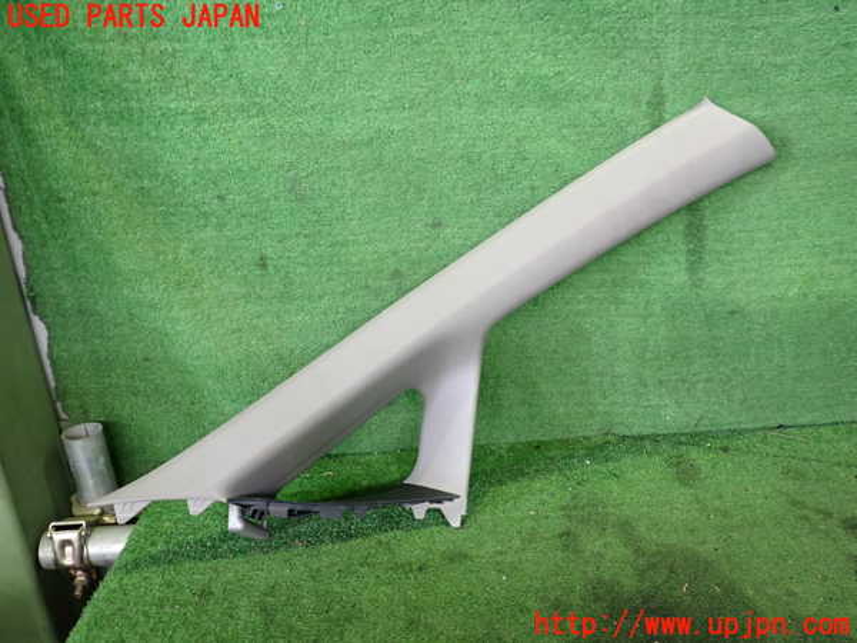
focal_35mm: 30
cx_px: 428
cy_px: 322
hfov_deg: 60.0
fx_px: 743
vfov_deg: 46.8
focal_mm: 5.4
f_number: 2.3
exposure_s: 1/30
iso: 320
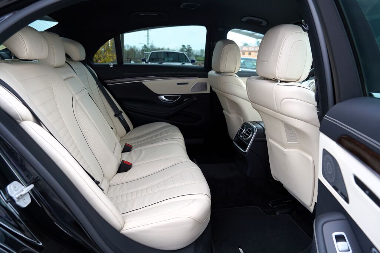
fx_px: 253
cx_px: 190
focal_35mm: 24
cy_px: 126
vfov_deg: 53.1
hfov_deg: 73.7
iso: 100
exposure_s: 1/80
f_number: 4.5
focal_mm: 24
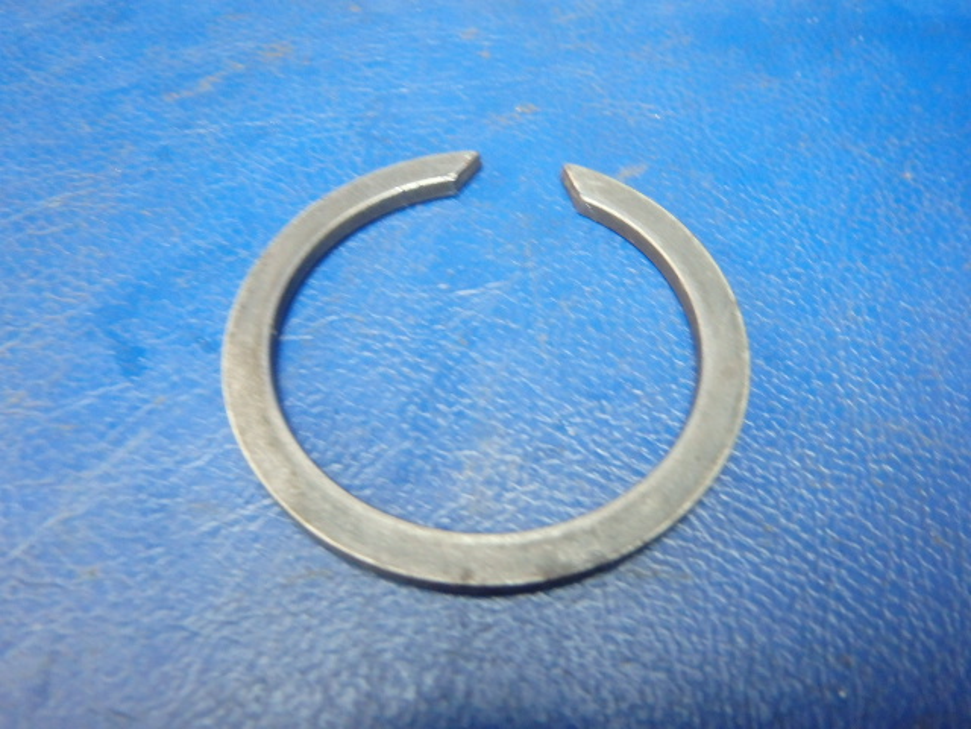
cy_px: 364
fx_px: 785
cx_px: 486
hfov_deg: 63.4
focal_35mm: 28
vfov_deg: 49.7
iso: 800
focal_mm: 5
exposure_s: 1/25
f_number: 3.9
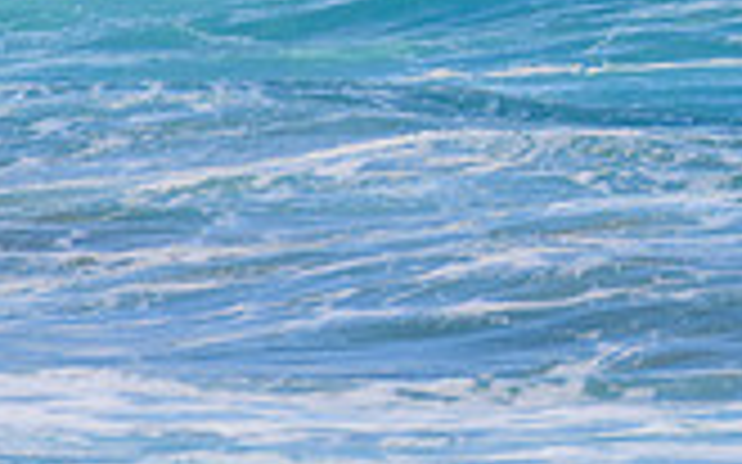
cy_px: -241
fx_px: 56299
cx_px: 1259
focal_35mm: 2785
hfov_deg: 0.8
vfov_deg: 0.5
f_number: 5.6
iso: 220
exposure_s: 1/2000
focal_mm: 500
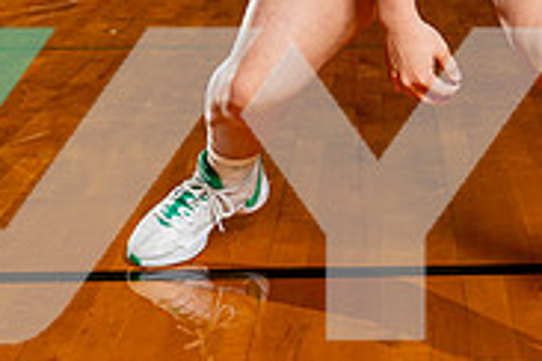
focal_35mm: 109
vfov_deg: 12.0
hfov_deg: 18.4
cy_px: -175
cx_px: 503
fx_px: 1641
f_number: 5.6
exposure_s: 1/250
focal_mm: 33
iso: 160
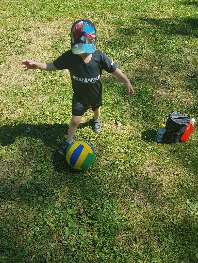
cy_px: 132
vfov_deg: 67.3
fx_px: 198
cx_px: 99
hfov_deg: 53.1
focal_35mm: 26
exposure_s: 1/824
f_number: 1.7
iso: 40
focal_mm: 4.2
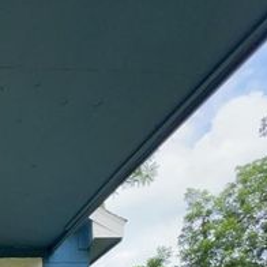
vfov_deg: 29.3
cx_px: -63
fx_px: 340
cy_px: 386
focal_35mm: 39
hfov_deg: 33.7
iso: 32
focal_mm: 1.57
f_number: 1.8
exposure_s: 1/442
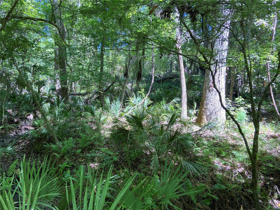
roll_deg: -2.5
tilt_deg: -2.7
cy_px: 105
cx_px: 140
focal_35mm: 26
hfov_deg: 67.3
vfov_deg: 53.1
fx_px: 210
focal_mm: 4.25
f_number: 1.8
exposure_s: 1/122
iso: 50
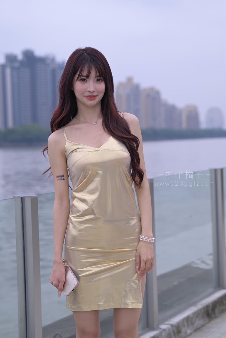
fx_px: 800
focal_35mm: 85
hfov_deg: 16.1
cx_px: 113
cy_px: 169
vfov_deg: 23.9
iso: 80
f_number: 4.5
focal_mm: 85
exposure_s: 1/250
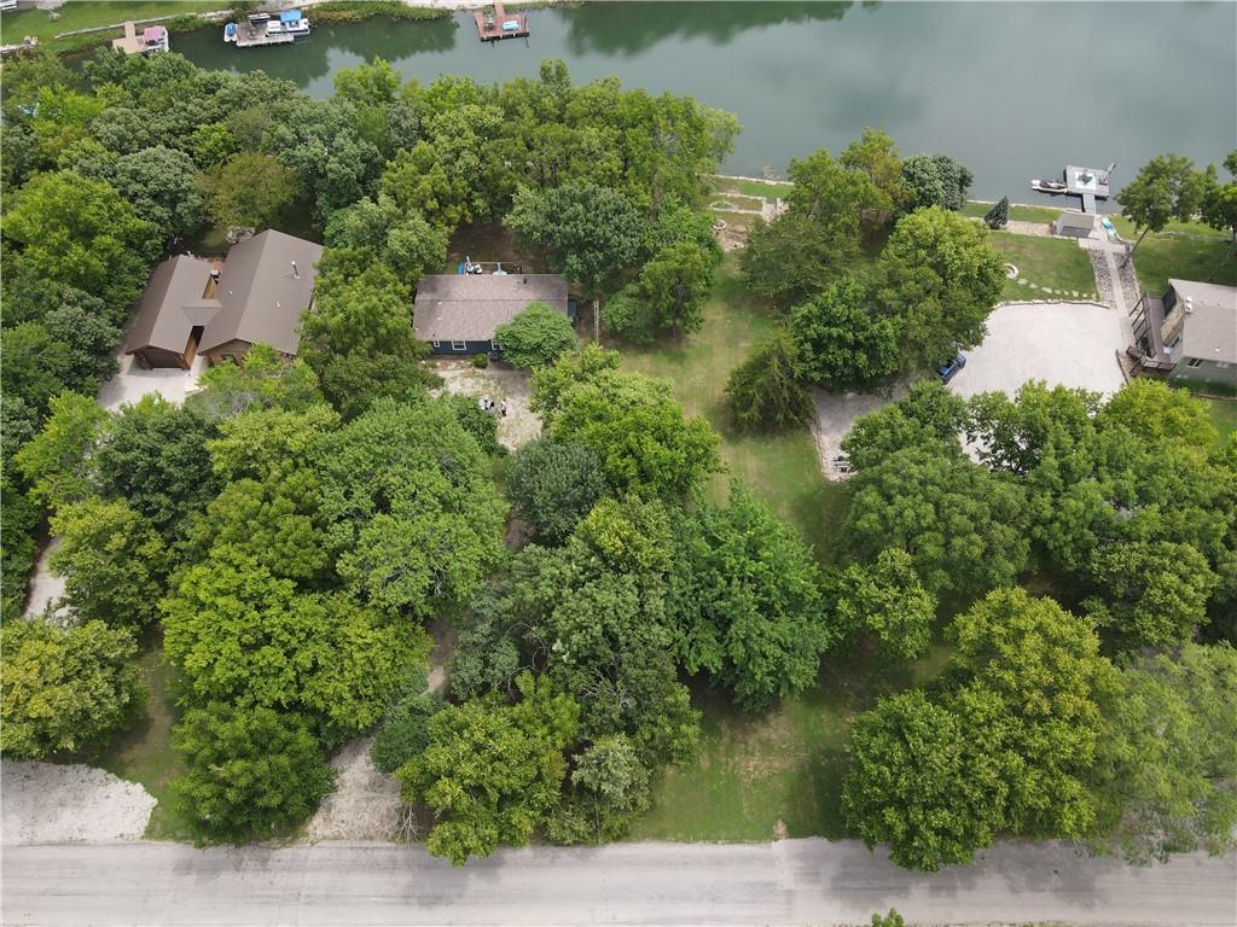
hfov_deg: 71.6
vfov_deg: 56.8
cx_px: 618
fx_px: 858
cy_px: 464
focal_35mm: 24
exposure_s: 1/250
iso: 100
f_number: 2.8
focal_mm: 4.5
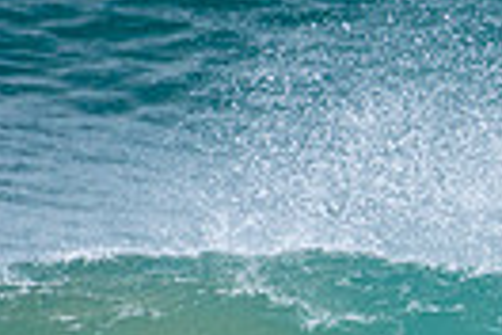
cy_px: 504
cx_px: 1099
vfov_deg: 0.4
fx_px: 46027
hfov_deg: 0.6
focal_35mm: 3301
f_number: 5.6
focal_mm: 500
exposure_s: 1/640
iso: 140
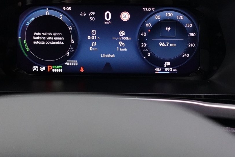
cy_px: 40
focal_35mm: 40
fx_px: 261
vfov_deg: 32.8
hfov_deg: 48.5
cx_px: 114
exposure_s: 1/100
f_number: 2
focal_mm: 7.6
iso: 2500
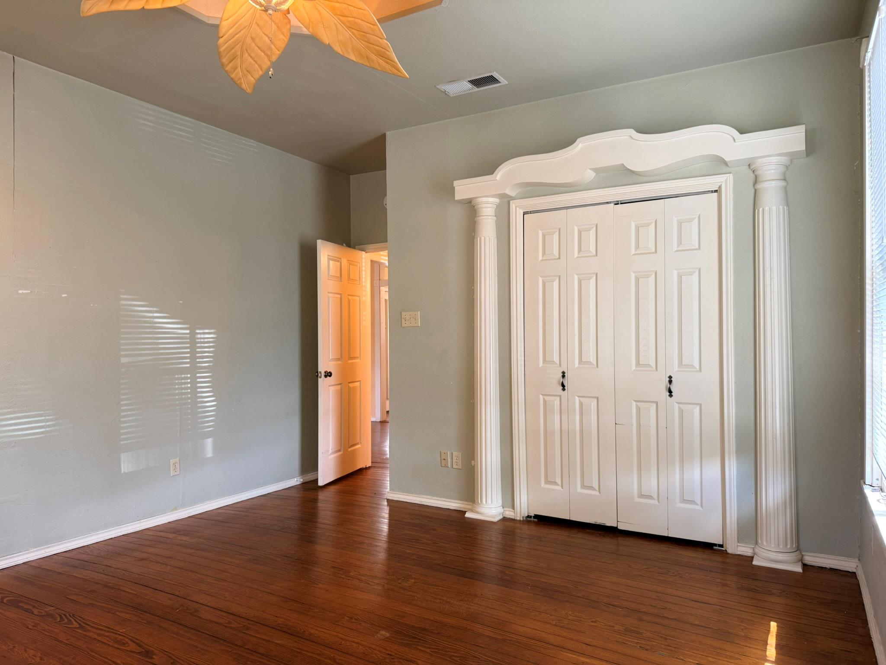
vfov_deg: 56.8
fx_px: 614
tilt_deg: +3.9
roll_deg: +0.4
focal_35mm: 24
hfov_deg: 71.6
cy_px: 332
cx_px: 443
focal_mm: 6.76
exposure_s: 1/60
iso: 125
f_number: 1.78
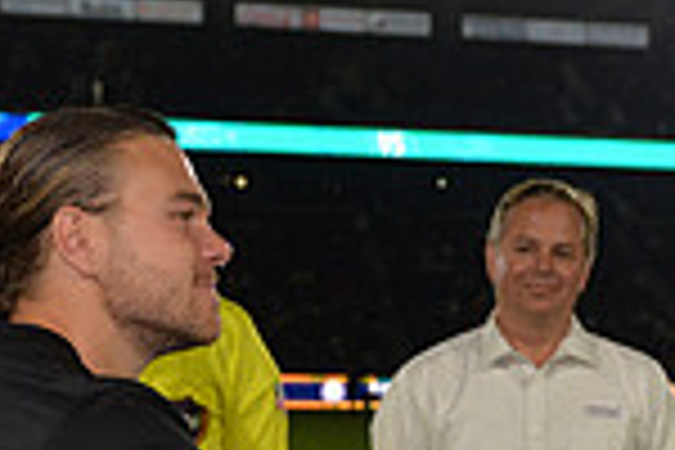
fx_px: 1744
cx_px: 508
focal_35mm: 93
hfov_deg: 21.7
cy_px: 560
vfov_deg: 14.2
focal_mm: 24
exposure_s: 1/2000
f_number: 2.8
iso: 1400
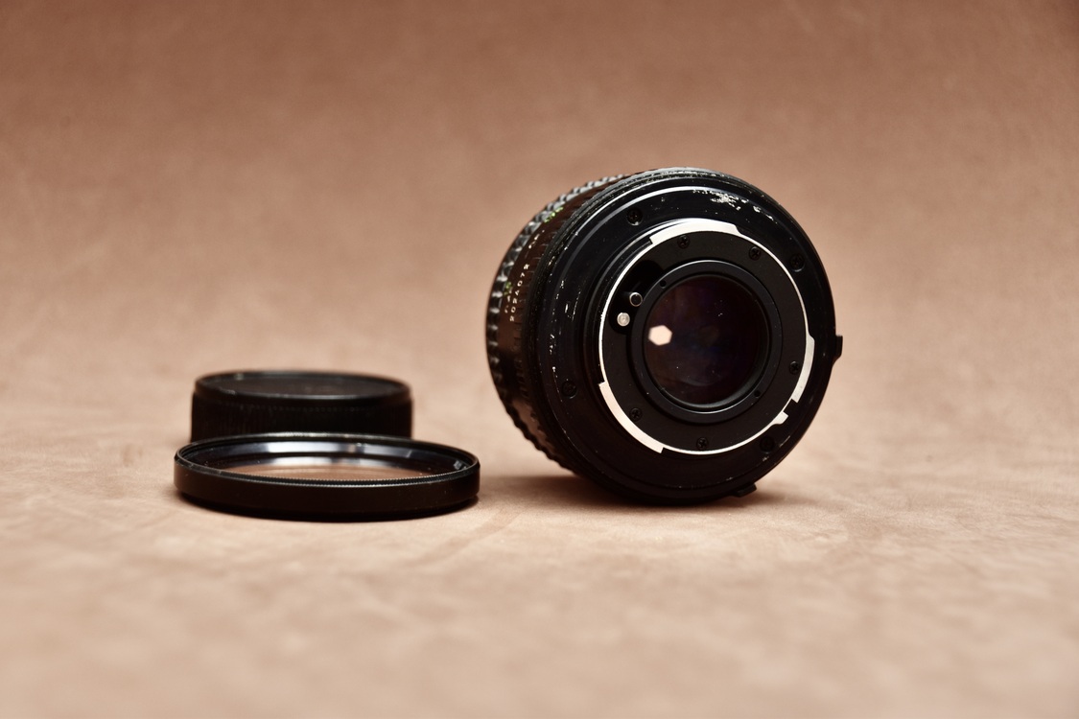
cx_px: 540
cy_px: 360
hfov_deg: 31.9
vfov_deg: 21.6
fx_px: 1888
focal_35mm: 63
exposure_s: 1/125
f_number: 4.8
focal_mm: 42
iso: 100
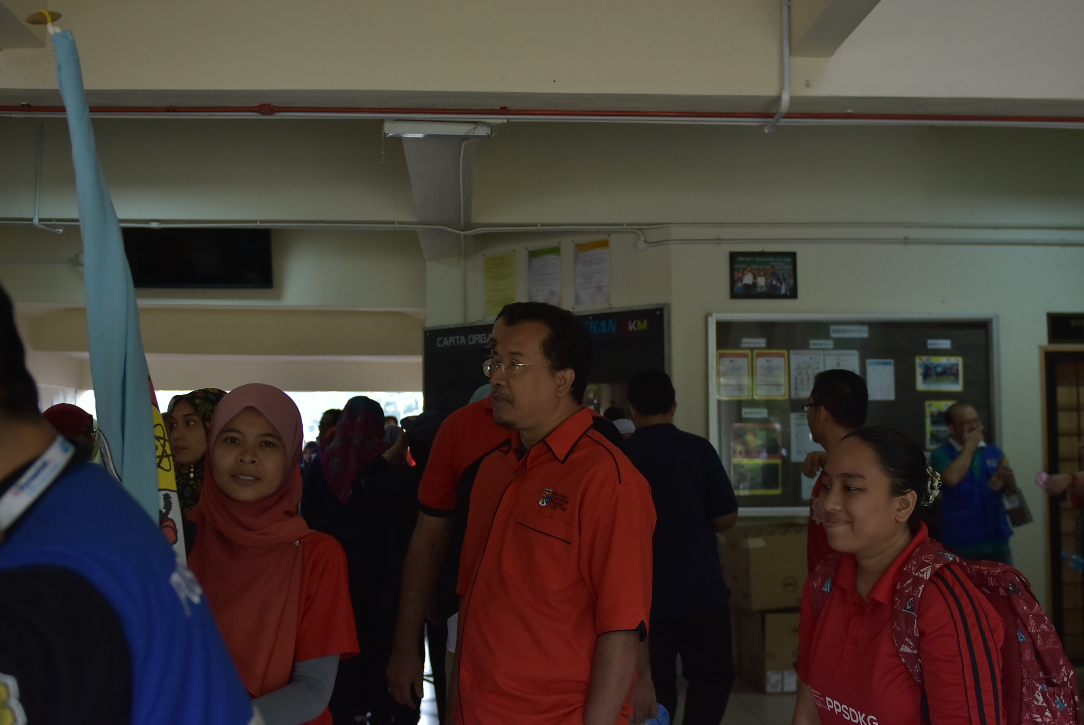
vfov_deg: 36.9
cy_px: 362
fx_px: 1085
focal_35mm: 36
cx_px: 542
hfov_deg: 53.1
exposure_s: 1/200
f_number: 2.8
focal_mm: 24
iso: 500
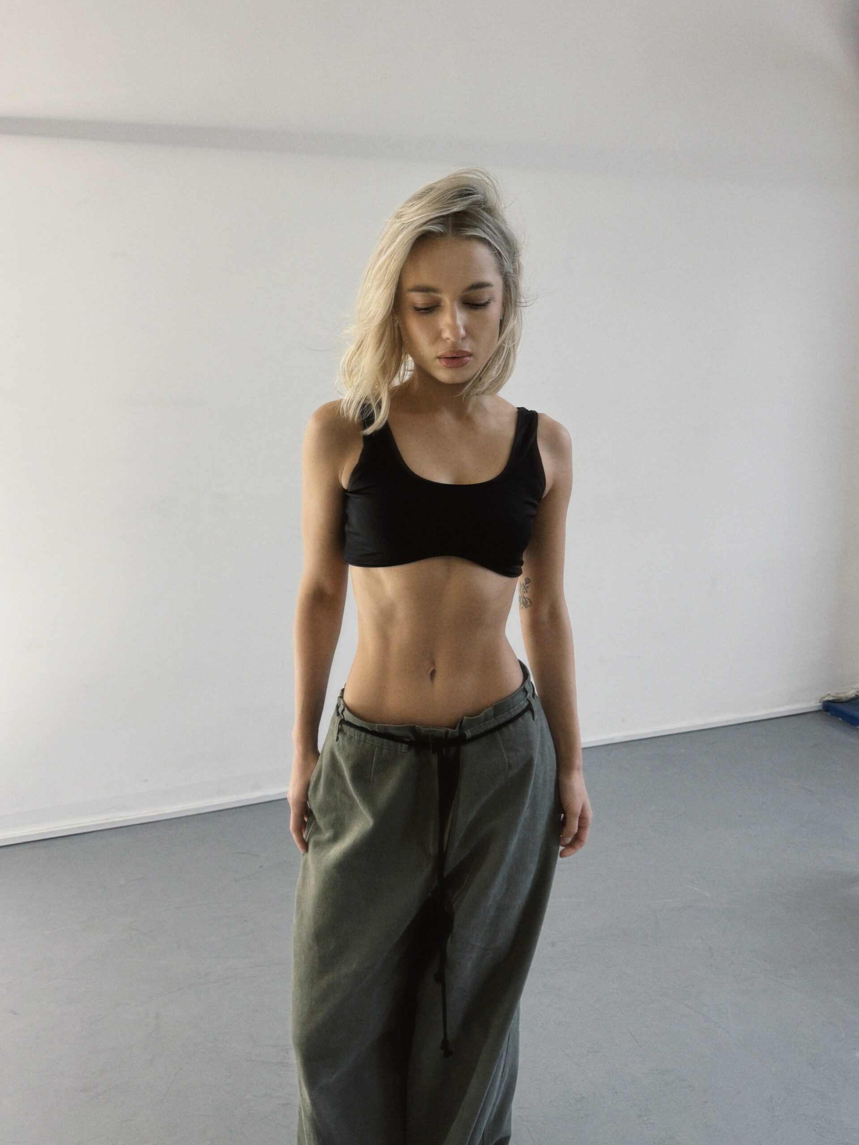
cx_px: 430
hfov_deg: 56.8
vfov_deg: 71.6
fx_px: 794
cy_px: 572
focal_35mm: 24
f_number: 1.78
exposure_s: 1/121
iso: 160
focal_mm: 6.76
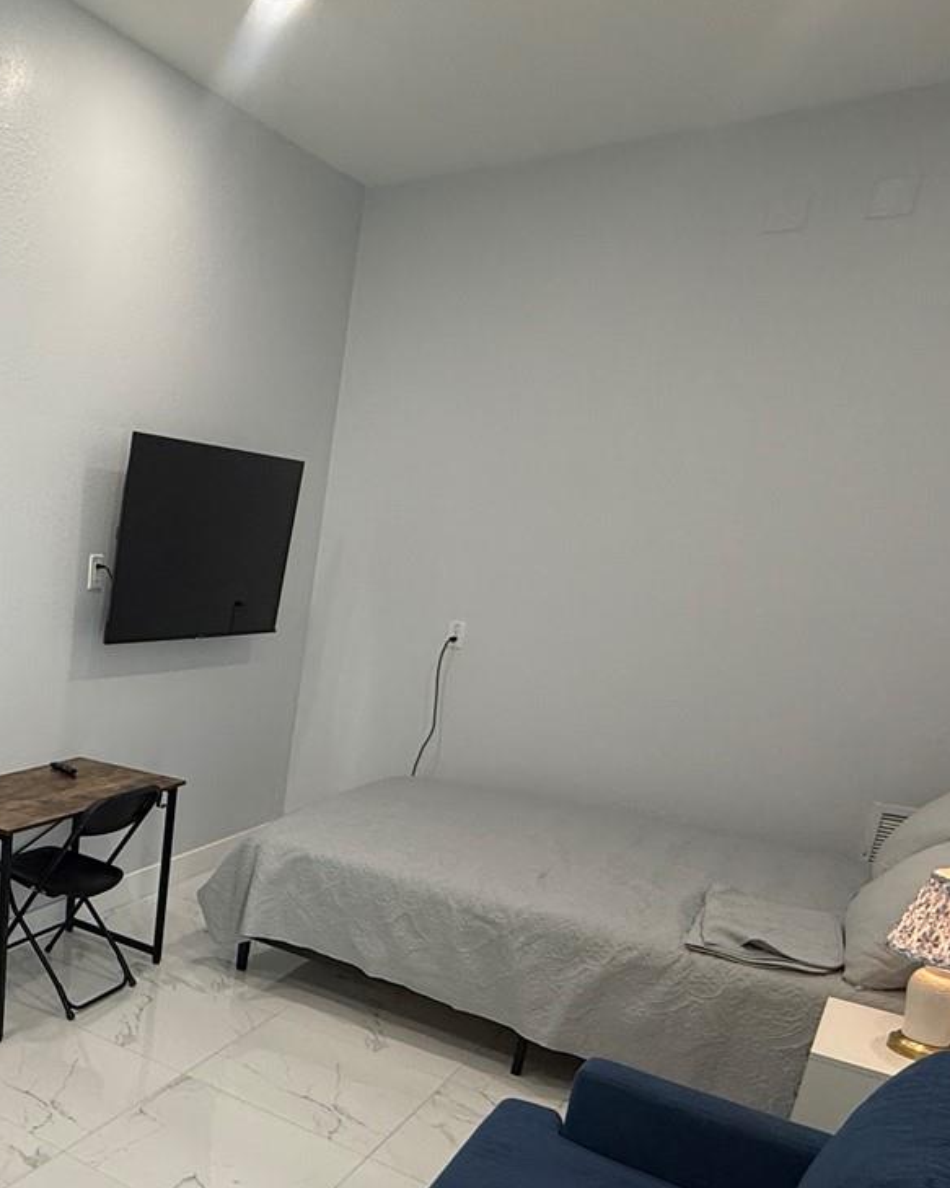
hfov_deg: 42.0
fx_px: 1055
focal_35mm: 30
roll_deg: -2.9
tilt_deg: -17.1
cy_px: 839
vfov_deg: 56.8
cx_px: 0
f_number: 2.2
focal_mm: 2.22
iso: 160
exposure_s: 1/99
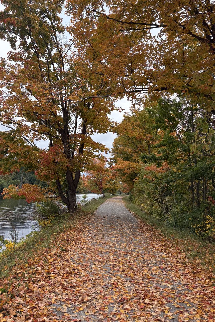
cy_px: 156
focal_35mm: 28
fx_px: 251
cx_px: 96
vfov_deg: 65.5
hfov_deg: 46.3
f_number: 1.6
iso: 100
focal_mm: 5.96
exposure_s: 1/202
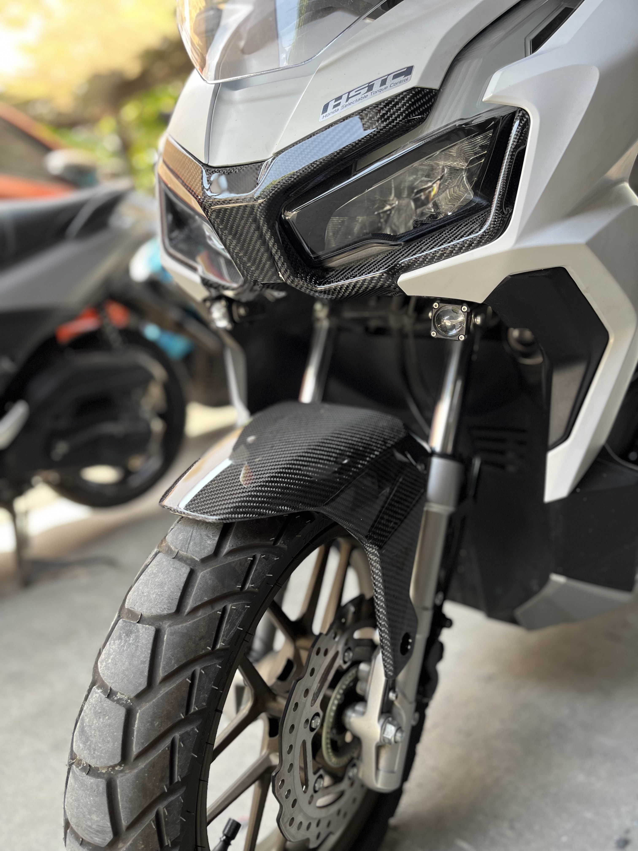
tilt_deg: -15.0
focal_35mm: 26
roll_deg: +3.5
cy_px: 426
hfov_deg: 53.1
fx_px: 639
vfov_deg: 67.3
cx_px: 319
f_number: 1.6
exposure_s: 1/121
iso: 80
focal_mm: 5.1
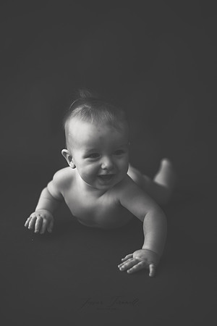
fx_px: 452
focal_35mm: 50
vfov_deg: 39.6
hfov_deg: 27.0
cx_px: 108
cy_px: 163
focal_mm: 50
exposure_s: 1/500
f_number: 2
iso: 500
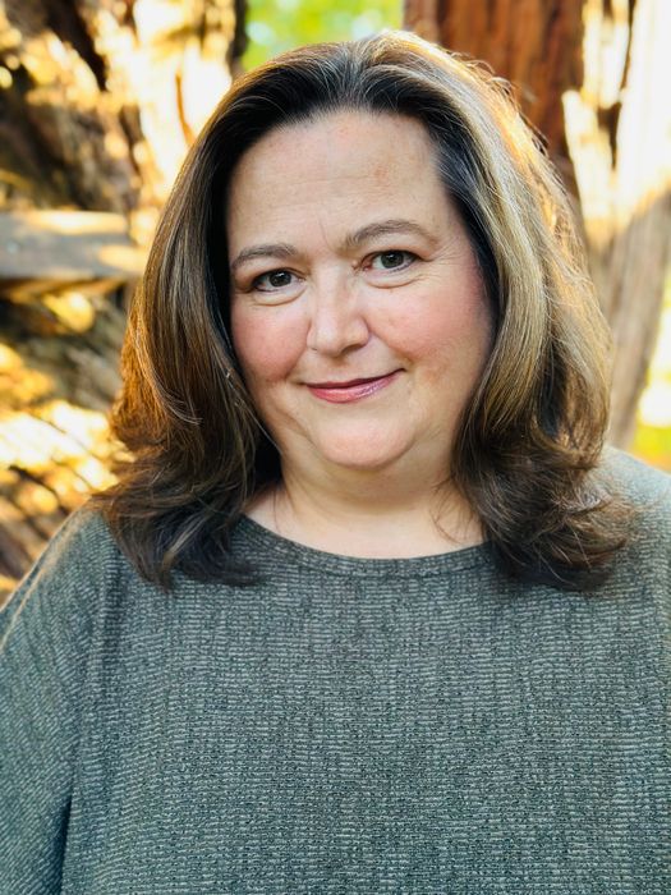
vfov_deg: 39.7
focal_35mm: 48
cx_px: 336
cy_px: 448
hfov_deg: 30.3
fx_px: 1241
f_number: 1.78
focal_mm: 6.86
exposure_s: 1/60
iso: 200
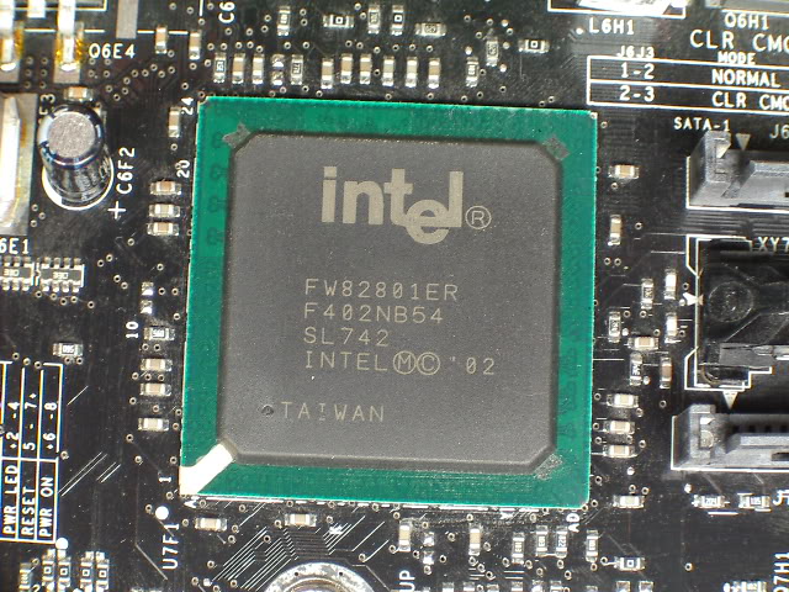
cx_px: 394
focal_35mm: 114
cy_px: 296
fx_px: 2598
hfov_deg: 17.3
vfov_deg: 13.0
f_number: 5
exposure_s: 1/15
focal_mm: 17.4
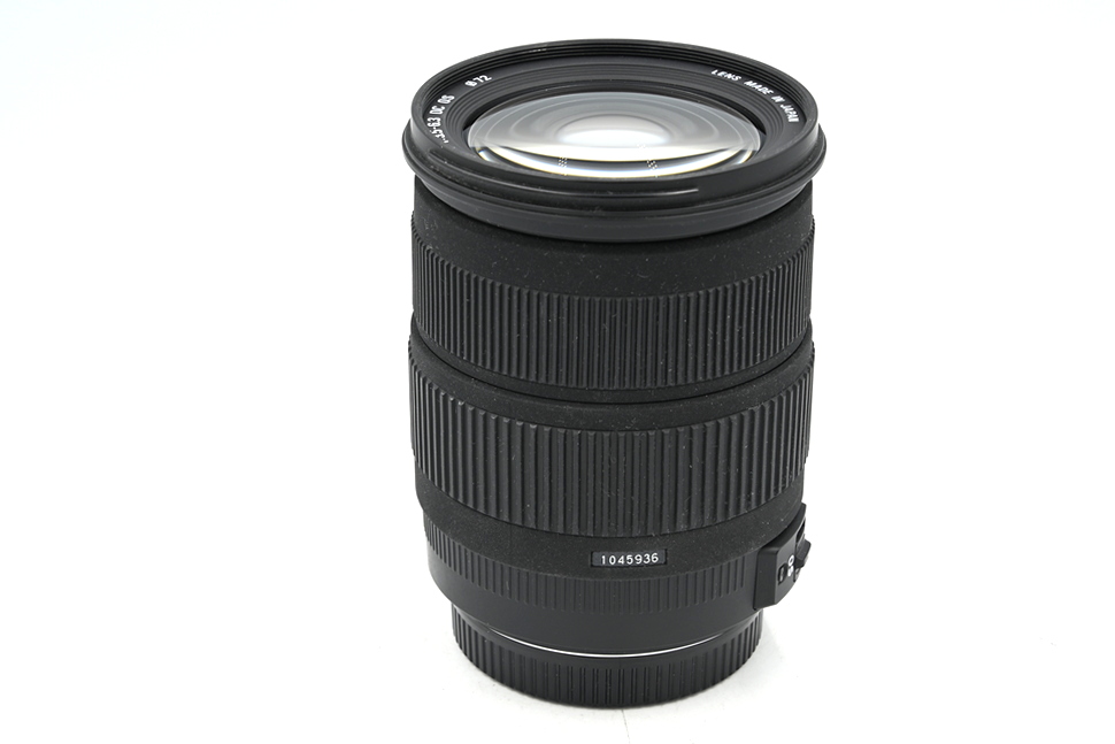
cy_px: 372
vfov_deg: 18.2
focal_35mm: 75
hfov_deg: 27.0
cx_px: 558
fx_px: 2323
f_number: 14
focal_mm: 75
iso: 100
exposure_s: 1/13
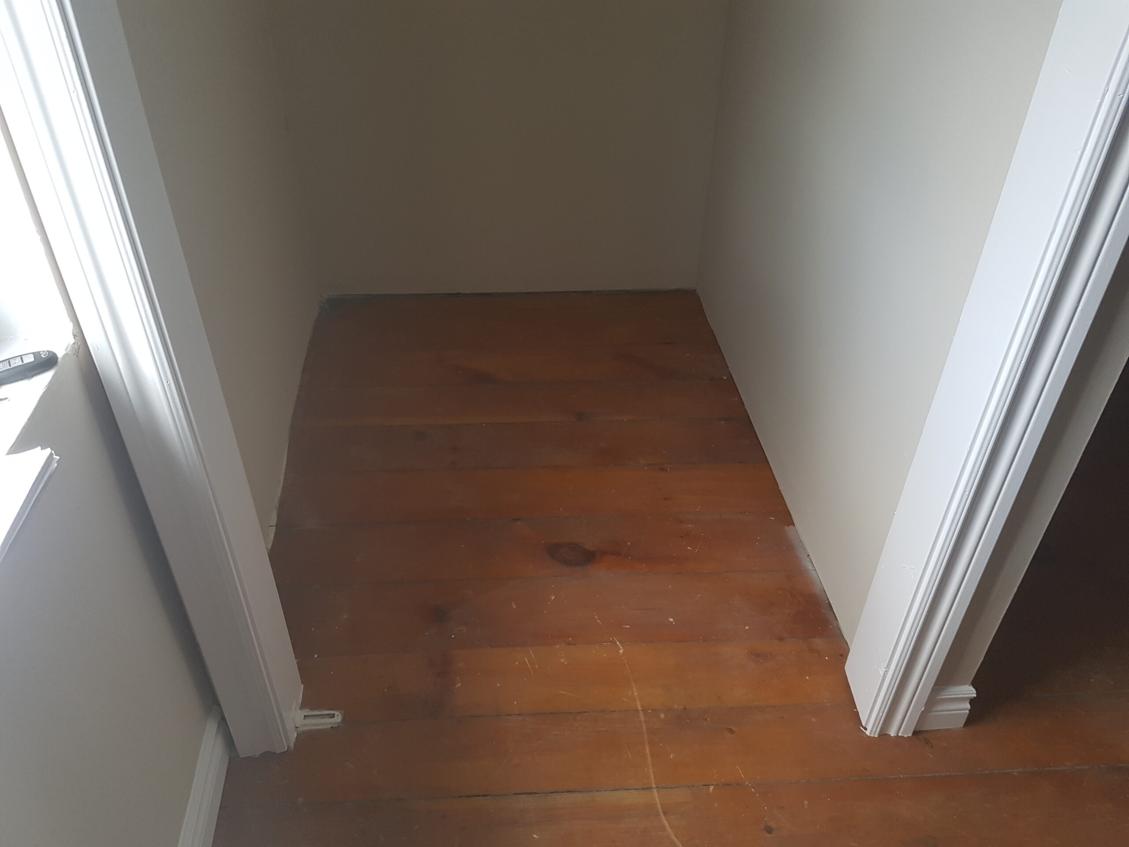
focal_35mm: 26
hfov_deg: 67.3
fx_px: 848
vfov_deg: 53.1
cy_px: 424
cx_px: 564
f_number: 1.7
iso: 100
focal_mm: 4.2
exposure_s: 1/60
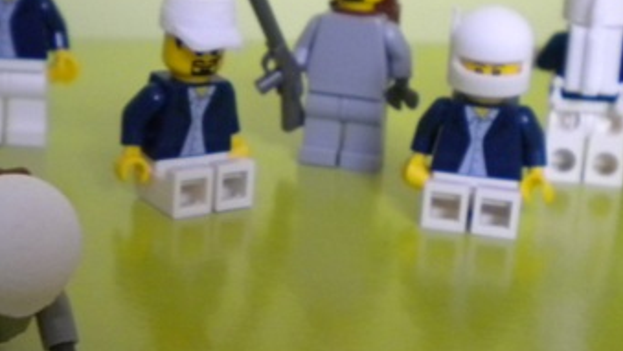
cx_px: 263
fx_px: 1190
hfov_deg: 29.3
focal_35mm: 72
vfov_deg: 16.8
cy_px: 180
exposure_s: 1/32.2
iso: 400
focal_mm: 6.3
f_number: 3.1
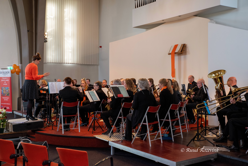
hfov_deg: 45.4
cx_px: 124
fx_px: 296
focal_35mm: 43
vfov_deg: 31.2
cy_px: 83
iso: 1600
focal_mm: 43
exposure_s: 1/60
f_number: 7.1
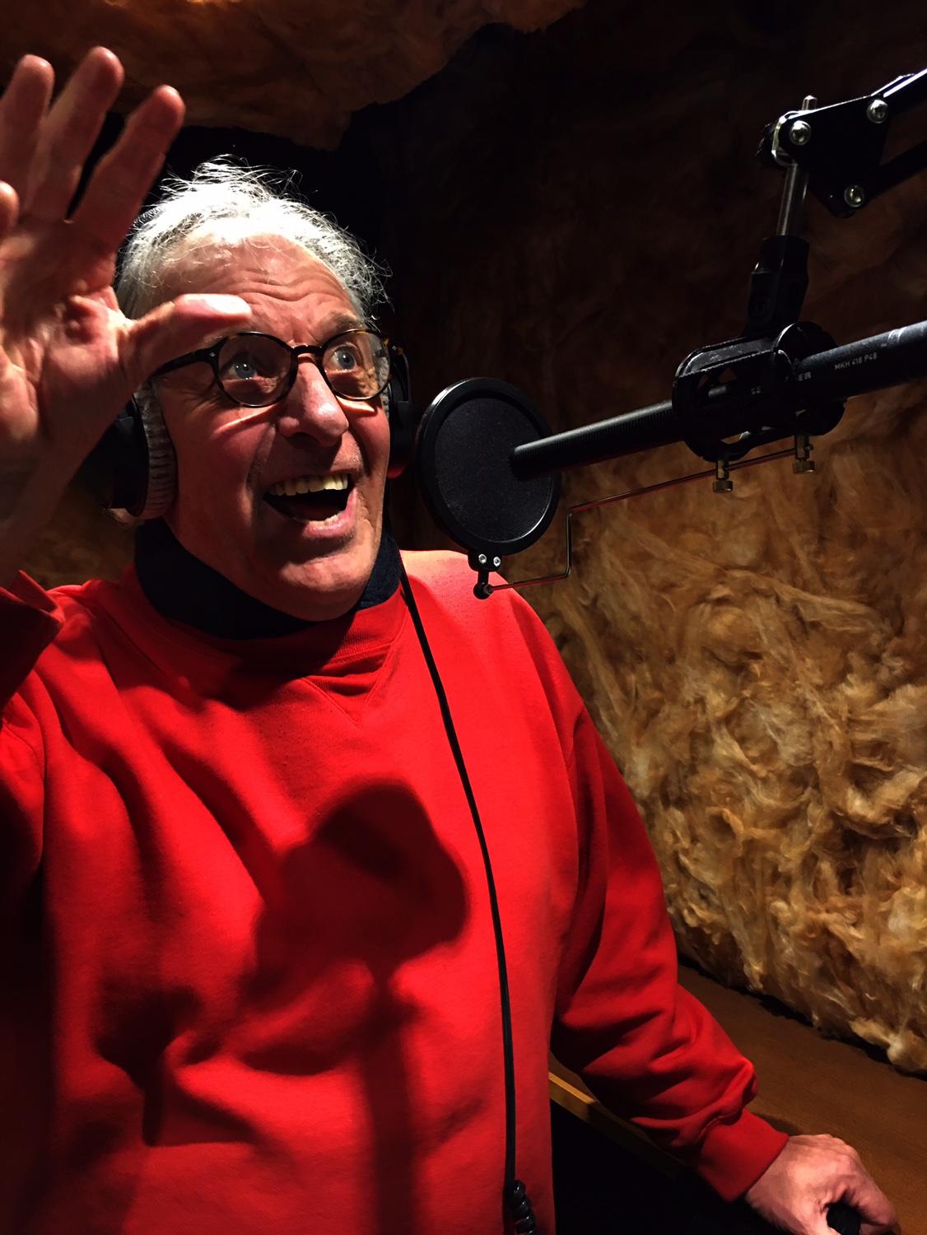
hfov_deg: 48.3
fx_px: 1035
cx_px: 464
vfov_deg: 61.6
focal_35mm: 29
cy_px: 618
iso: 125
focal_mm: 4.15
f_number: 2.2
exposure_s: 1/17
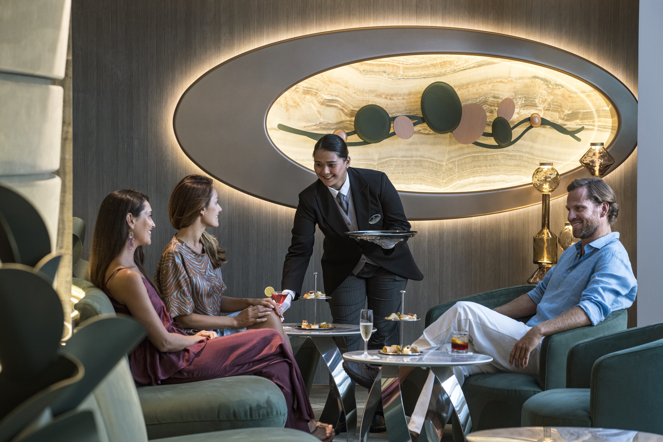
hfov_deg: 14.7
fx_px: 2578
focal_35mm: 140
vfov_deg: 9.8
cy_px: 221
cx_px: 332
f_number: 8
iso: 1000
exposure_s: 1/15
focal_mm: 140
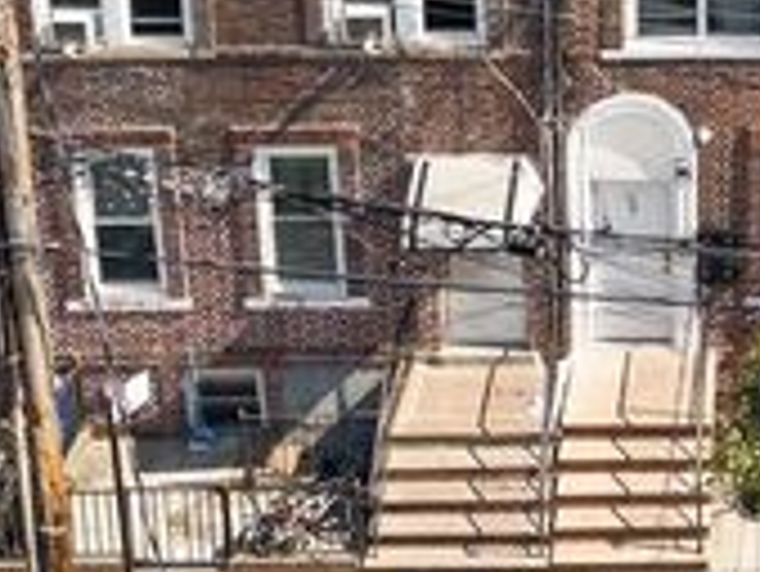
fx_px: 1560
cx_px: 800
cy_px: 43
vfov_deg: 20.3
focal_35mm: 71
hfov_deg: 25.7
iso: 100
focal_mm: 8.67
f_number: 1.8
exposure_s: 1/1250
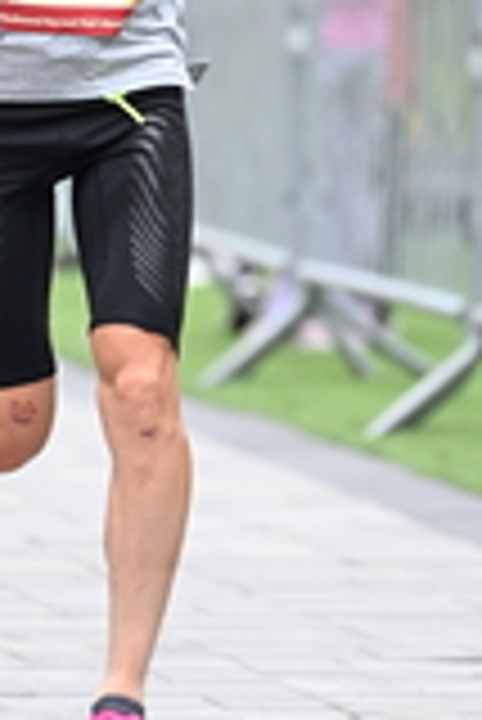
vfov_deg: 3.0
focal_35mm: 688
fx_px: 13786
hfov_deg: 2.0
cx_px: 97
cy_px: 104
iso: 1600
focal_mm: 200
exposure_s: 1/800
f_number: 2.8
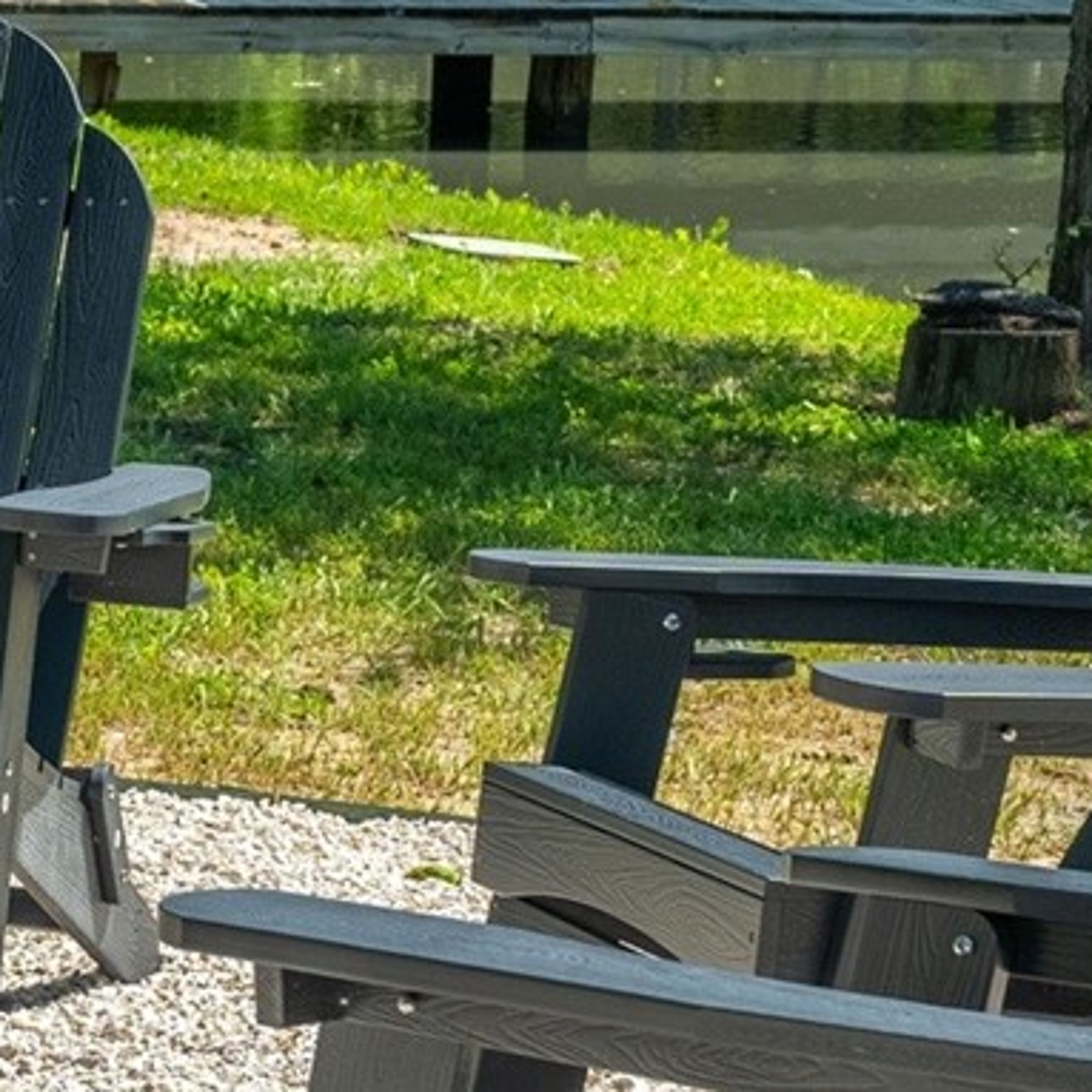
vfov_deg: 10.5
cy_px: 398
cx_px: -1015
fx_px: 5939
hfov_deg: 9.8
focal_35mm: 166
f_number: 8
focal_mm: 34.5
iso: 640
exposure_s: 1/2000
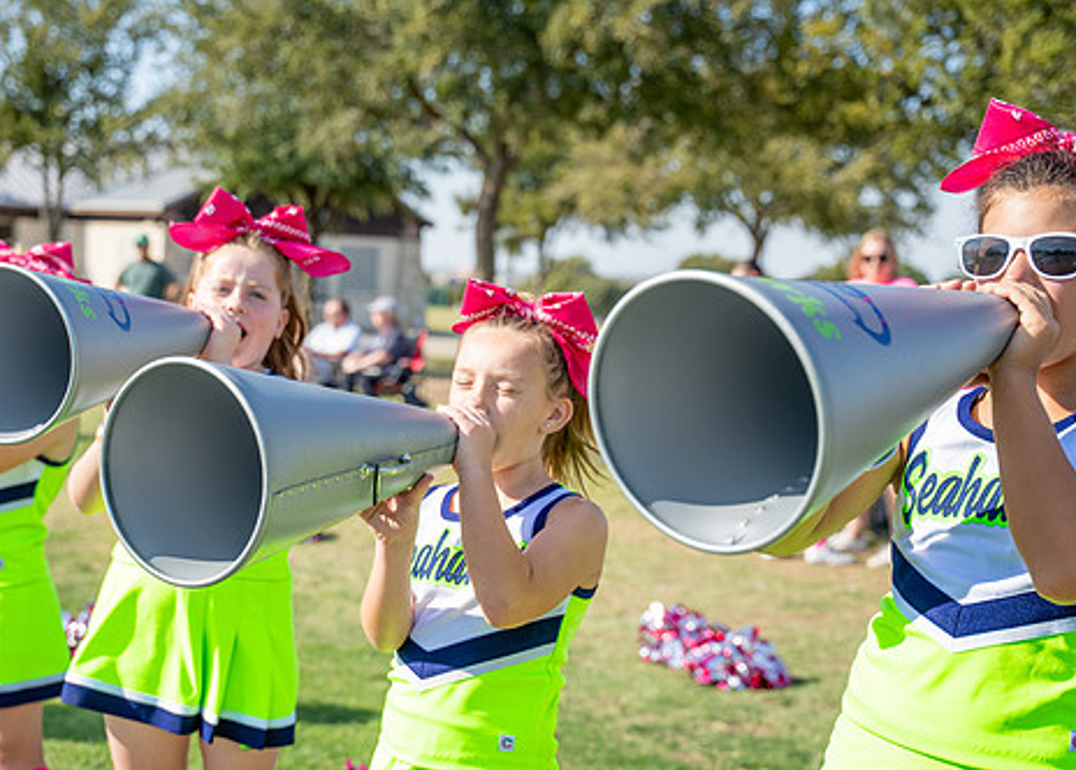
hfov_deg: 34.8
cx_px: 438
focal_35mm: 56
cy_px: 415
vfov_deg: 25.3
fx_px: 1712
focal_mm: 42.8
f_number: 2.8
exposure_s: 1/1250
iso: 100
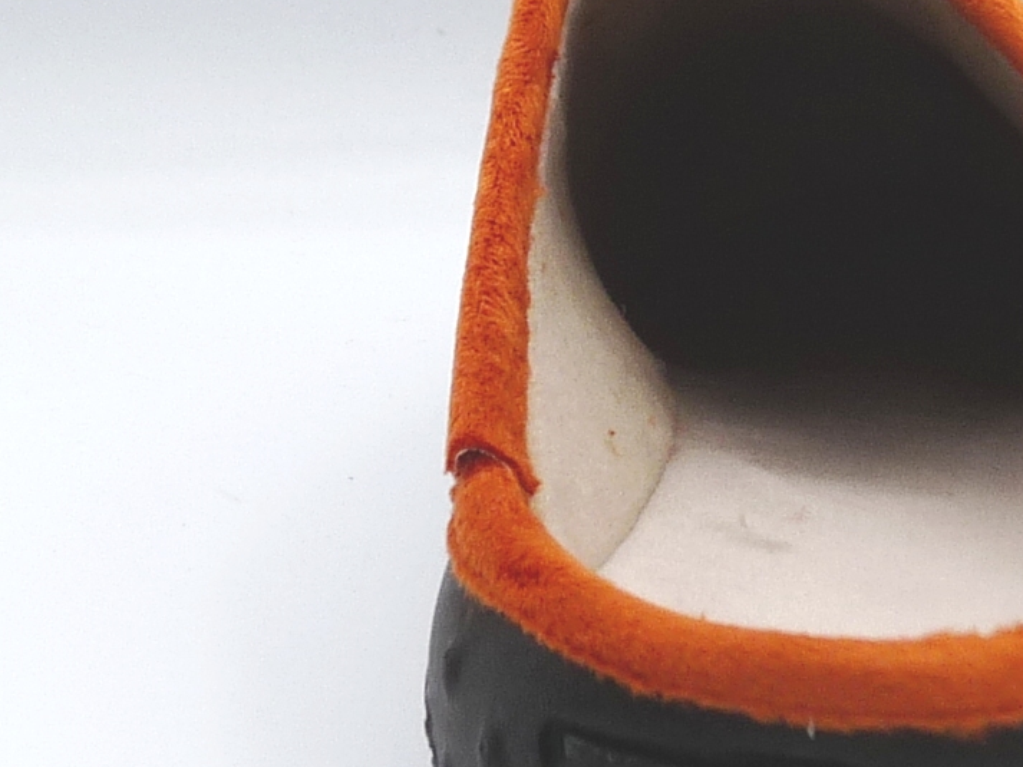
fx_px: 3251
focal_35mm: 110
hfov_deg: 17.8
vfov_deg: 13.5
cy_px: 317
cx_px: 683
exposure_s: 1/250
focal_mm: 4.8
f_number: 4.5
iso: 100
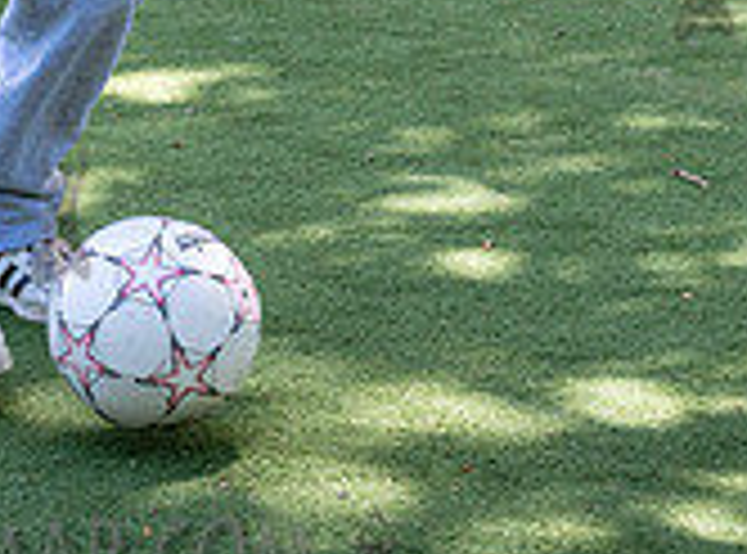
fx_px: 5393
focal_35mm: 251
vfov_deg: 5.8
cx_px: 20
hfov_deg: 7.9
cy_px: -476
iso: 200
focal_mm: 56
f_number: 3.5
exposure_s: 1/400
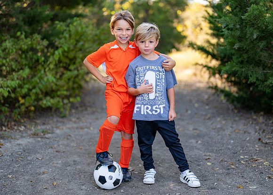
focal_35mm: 55
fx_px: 429
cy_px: 96
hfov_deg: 35.3
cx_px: 145
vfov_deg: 25.6
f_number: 1.2
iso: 100
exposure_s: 1/800
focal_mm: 50
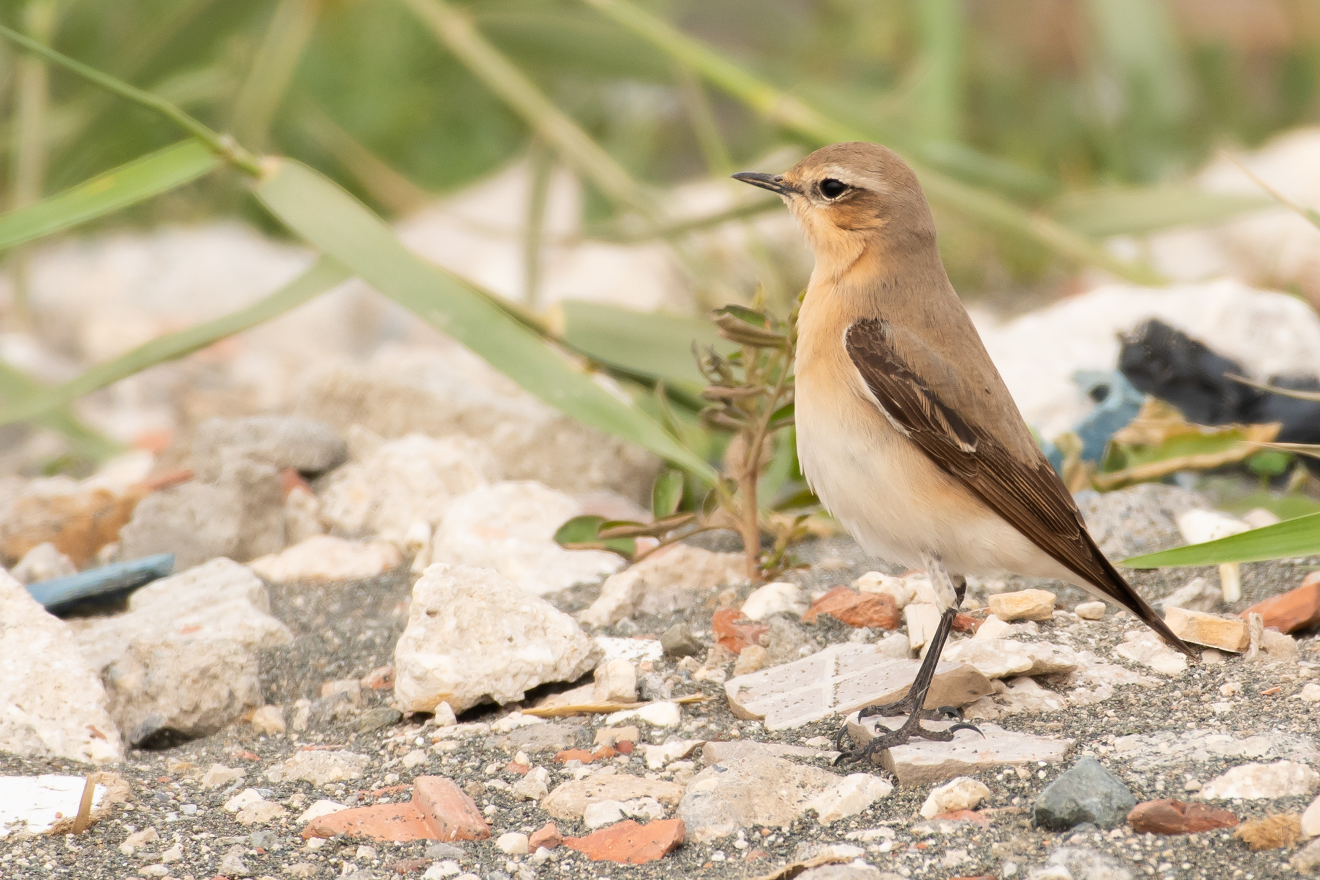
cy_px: 440
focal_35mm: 750
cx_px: 660
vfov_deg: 1.8
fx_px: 27502
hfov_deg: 2.7
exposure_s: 1/1000
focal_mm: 500
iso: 320
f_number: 5.6
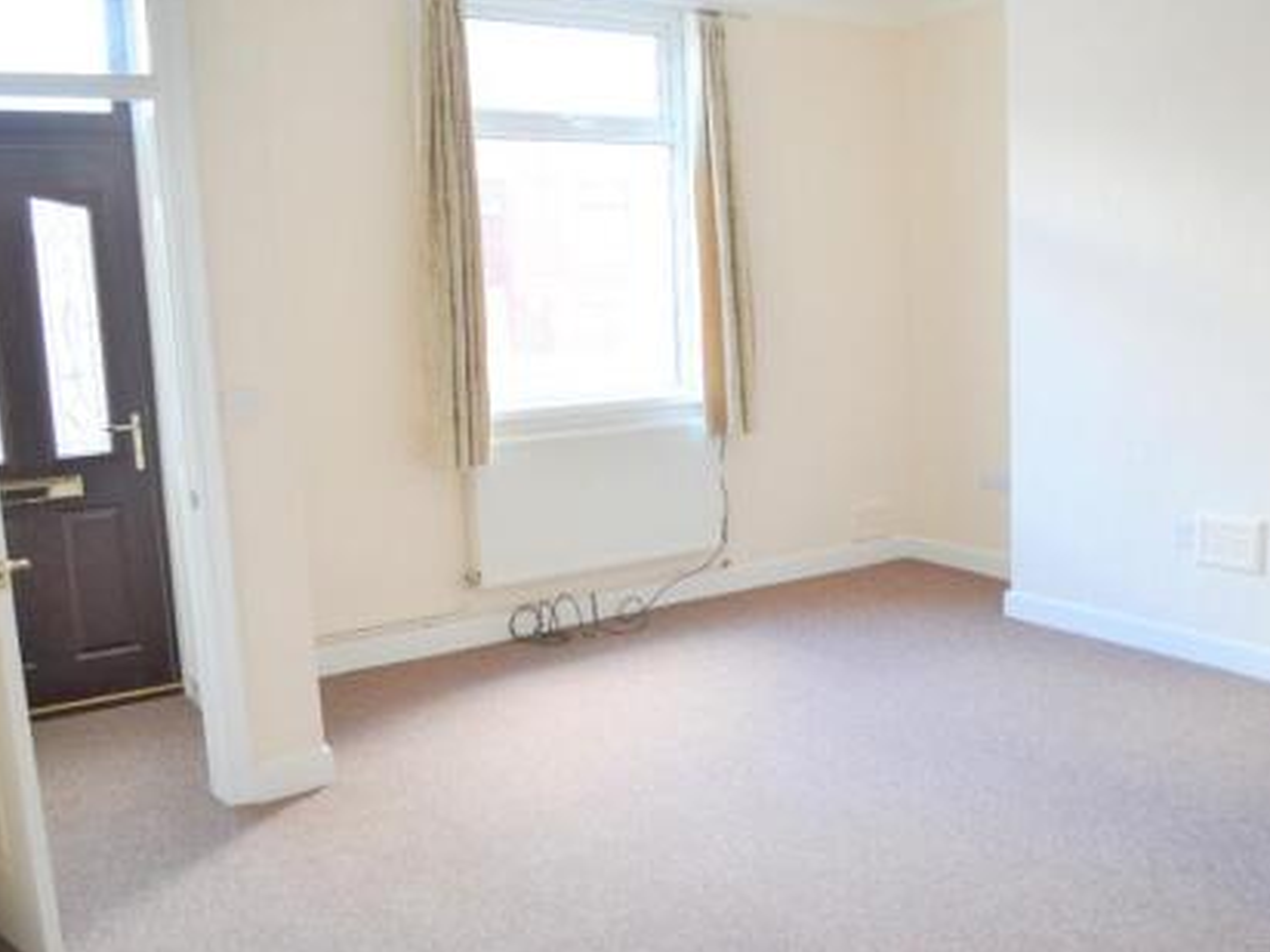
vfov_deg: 46.8
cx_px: 672
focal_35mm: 30
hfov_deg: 59.9
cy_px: 485
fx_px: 1101
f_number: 3.5
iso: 400
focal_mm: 18
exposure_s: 1/50
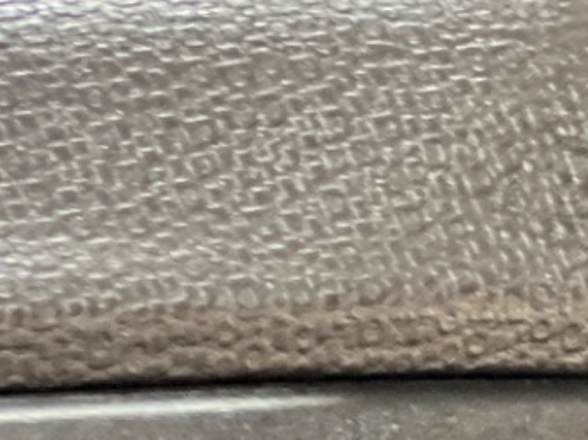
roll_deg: -1.4
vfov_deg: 3.4
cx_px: -20
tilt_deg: -21.2
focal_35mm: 429
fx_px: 7280
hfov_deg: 4.6
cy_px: 863
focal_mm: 9
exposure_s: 1/15
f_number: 2.8
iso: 1000
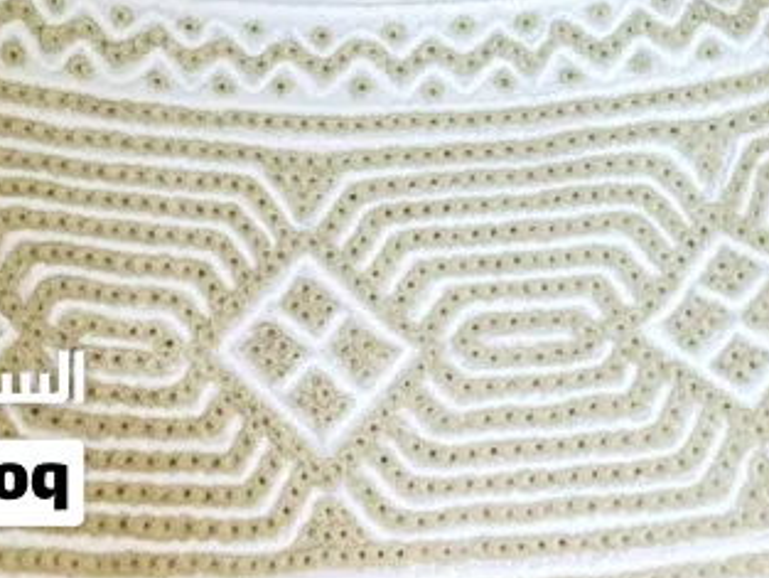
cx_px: 455
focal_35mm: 49
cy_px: -5
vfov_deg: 27.9
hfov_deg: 38.8
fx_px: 1089
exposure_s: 1/30
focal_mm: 6.76
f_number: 1.78
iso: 1600
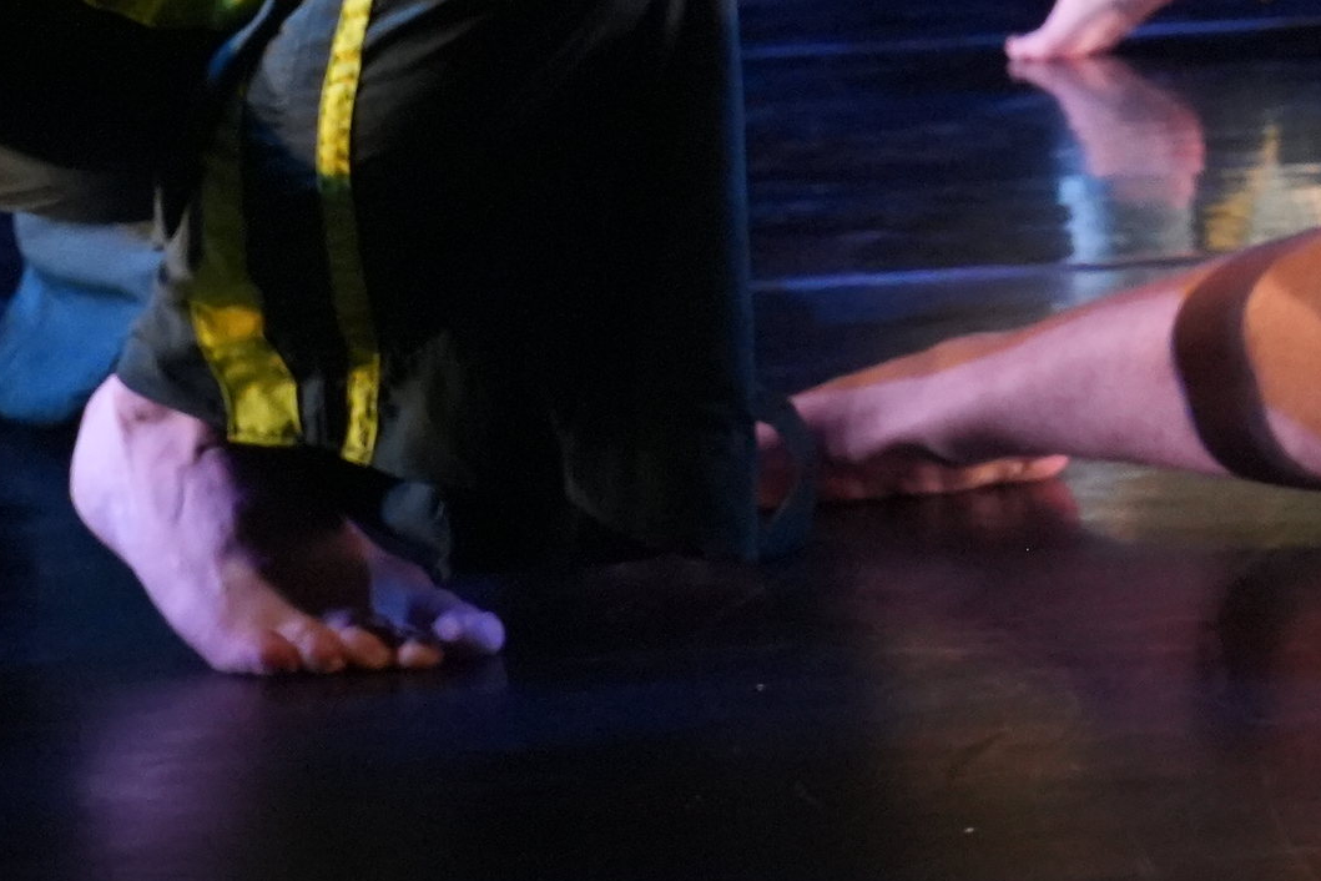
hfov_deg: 13.5
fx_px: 5430
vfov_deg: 8.8
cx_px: 1584
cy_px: -888
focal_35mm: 148
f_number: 7.1
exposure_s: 1/160
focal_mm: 34
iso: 6400
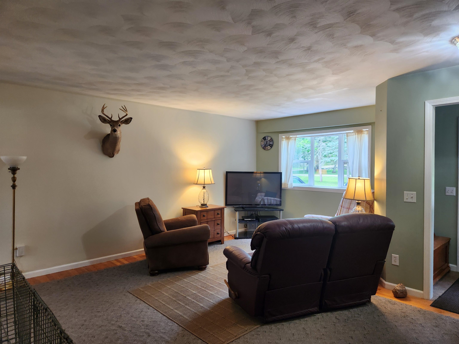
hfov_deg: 73.9
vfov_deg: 58.9
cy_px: 172
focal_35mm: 23
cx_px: 230
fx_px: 305
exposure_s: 1/120
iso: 200
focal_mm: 5.4
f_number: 1.8
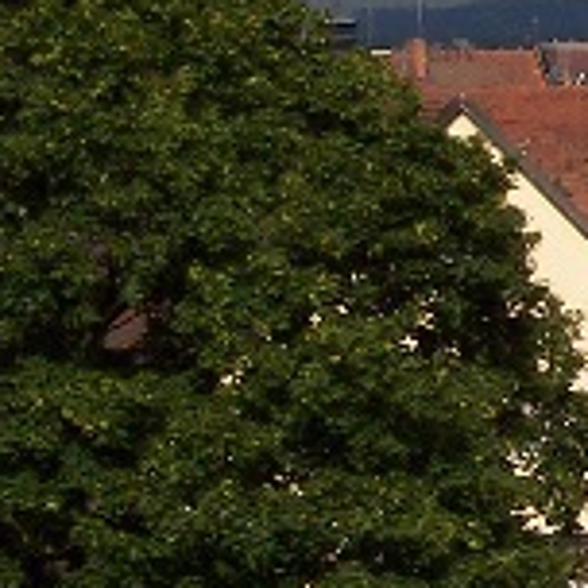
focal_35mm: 238
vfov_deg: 7.3
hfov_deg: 7.1
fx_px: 4574
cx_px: 1250
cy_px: 23
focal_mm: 10.7
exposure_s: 1/1000
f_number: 5.6
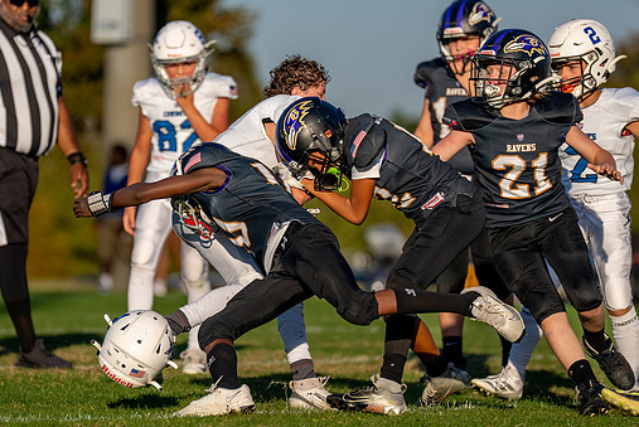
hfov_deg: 5.6
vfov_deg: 3.8
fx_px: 6502
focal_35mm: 366
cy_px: 202
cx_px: 219
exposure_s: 1/4000
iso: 200
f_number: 2.8
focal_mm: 200
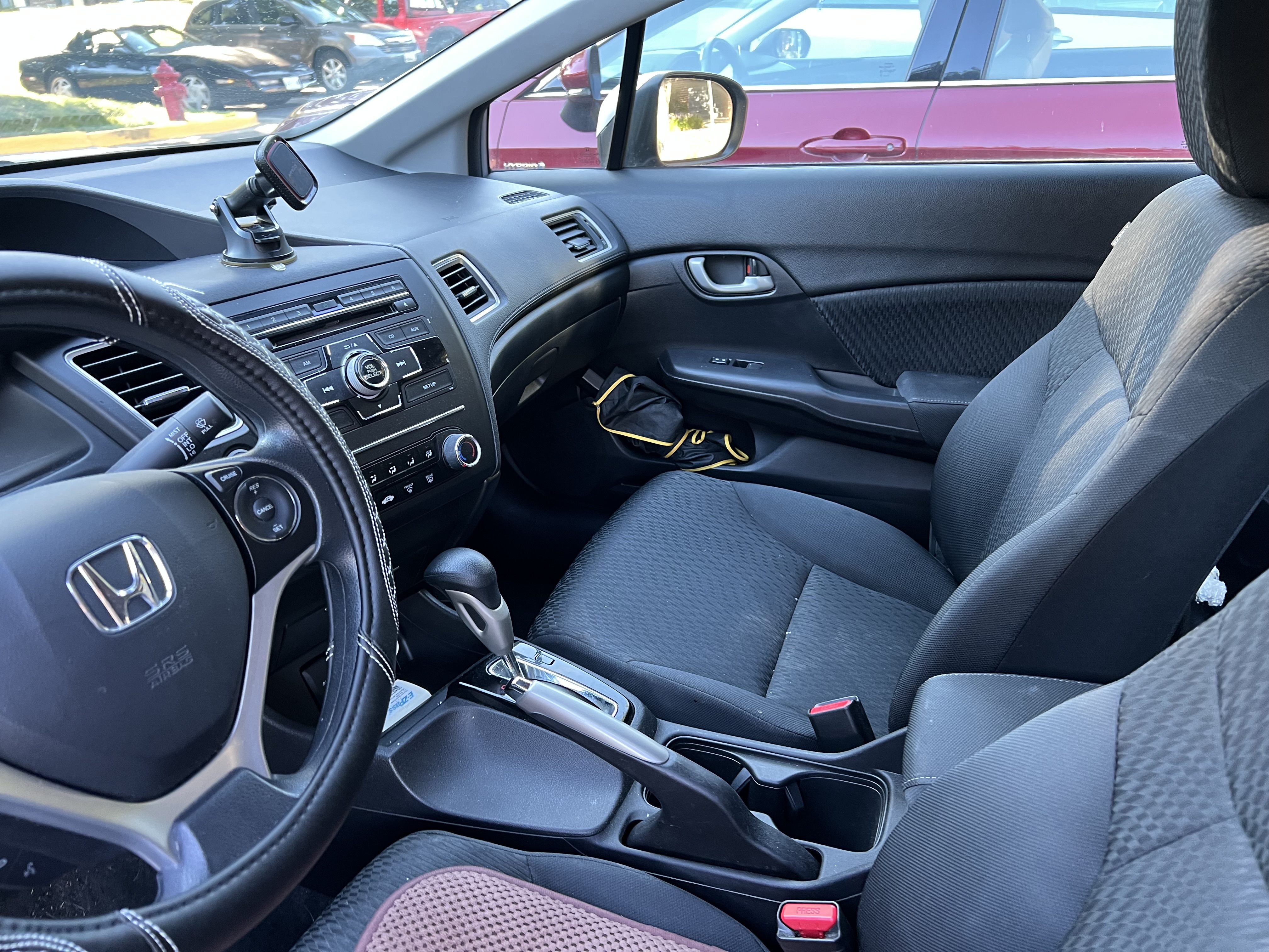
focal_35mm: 26
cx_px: 634
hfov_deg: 67.3
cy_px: 476
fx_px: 953
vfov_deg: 53.1
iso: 160
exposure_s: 1/60
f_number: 1.5
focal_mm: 5.7
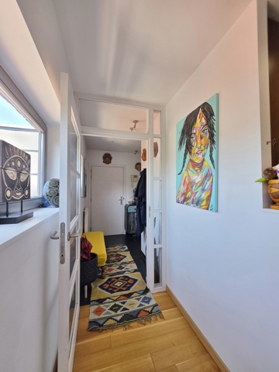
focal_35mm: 13
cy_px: 186
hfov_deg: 89.9
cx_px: 140
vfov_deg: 106.2
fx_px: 140
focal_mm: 2.2
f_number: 1.9
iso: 32
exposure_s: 1/100
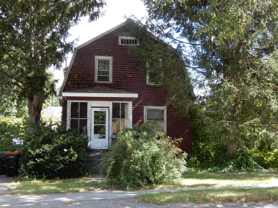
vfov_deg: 32.2
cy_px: 104
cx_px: 139
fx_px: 361
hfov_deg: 42.1
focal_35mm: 45
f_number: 4
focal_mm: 8
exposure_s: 1/100
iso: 80
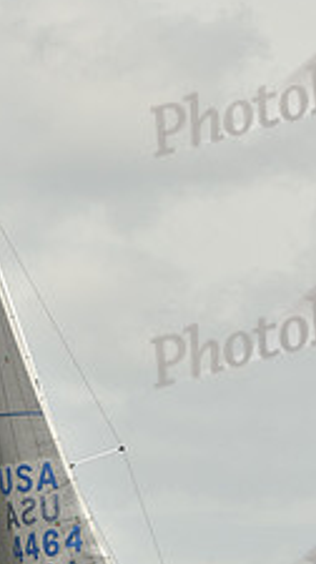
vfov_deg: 3.3
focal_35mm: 649
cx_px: 21
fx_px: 9700
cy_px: 489
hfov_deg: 1.9
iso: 320
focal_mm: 240
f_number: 7.1
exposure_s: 1/1250
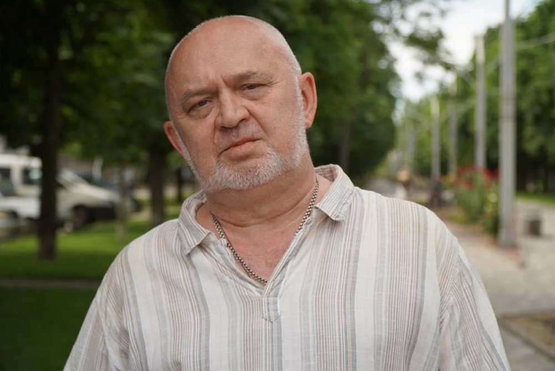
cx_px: 278
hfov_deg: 26.5
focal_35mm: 76
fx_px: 1180
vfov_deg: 17.9
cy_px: 186
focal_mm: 51
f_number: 4.5
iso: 100
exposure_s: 1/400
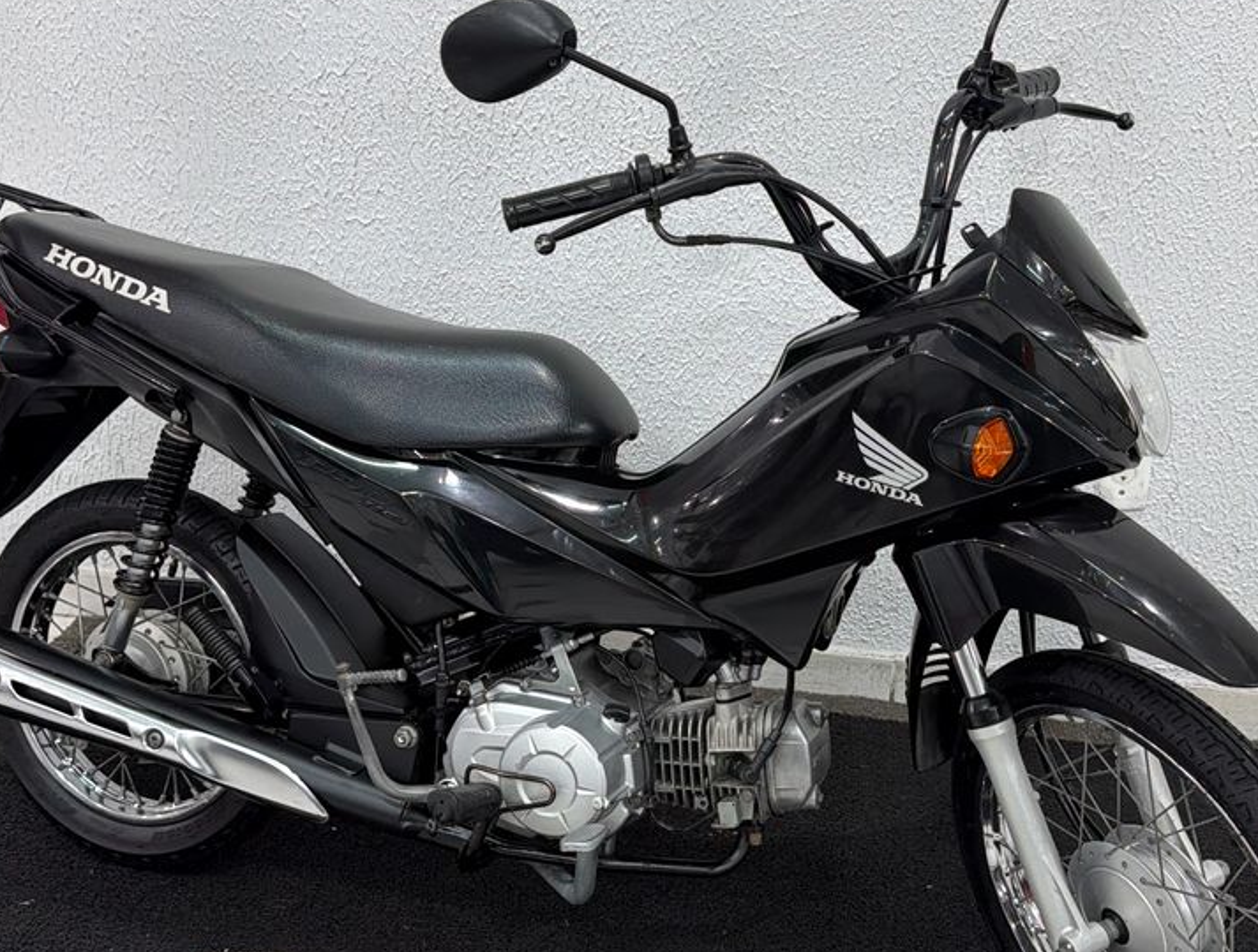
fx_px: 1167
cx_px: 633
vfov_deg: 44.4
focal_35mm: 32
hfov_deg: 56.6
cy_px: 497
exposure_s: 1/120
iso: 200
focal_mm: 6.76
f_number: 1.78
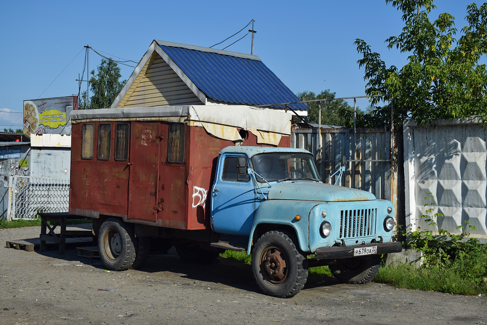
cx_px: 244
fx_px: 710
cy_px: 162
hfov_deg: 37.9
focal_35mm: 52
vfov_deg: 25.8
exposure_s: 1/800
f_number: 6.3
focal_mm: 35
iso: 100
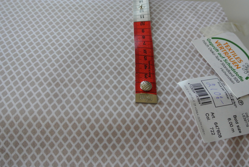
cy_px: 84
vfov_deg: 36.0
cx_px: 124
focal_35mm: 37
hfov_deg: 51.8
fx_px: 256
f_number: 4
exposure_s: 1/250
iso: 1600
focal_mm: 14
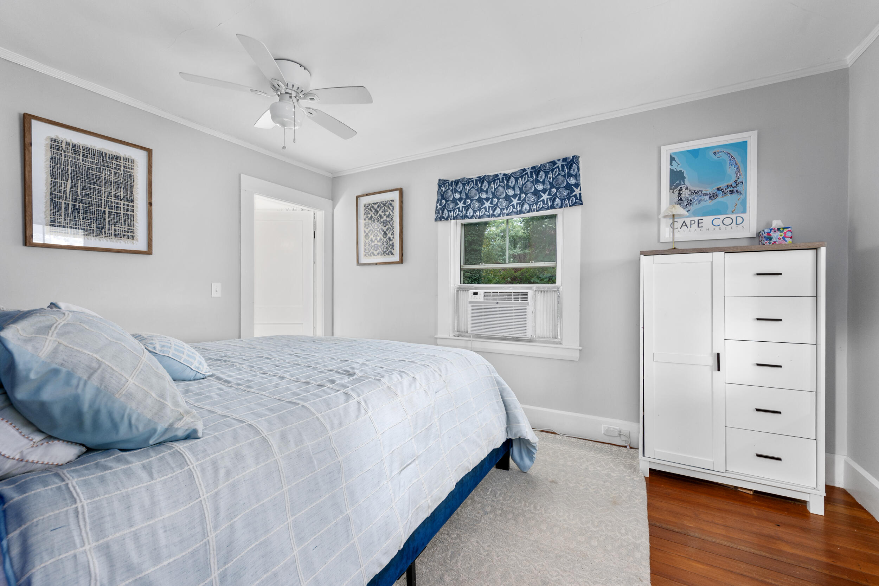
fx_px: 342
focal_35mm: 14
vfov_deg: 81.2
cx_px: 440
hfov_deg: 104.3
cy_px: 293
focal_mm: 14
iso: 320
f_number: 8
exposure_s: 1
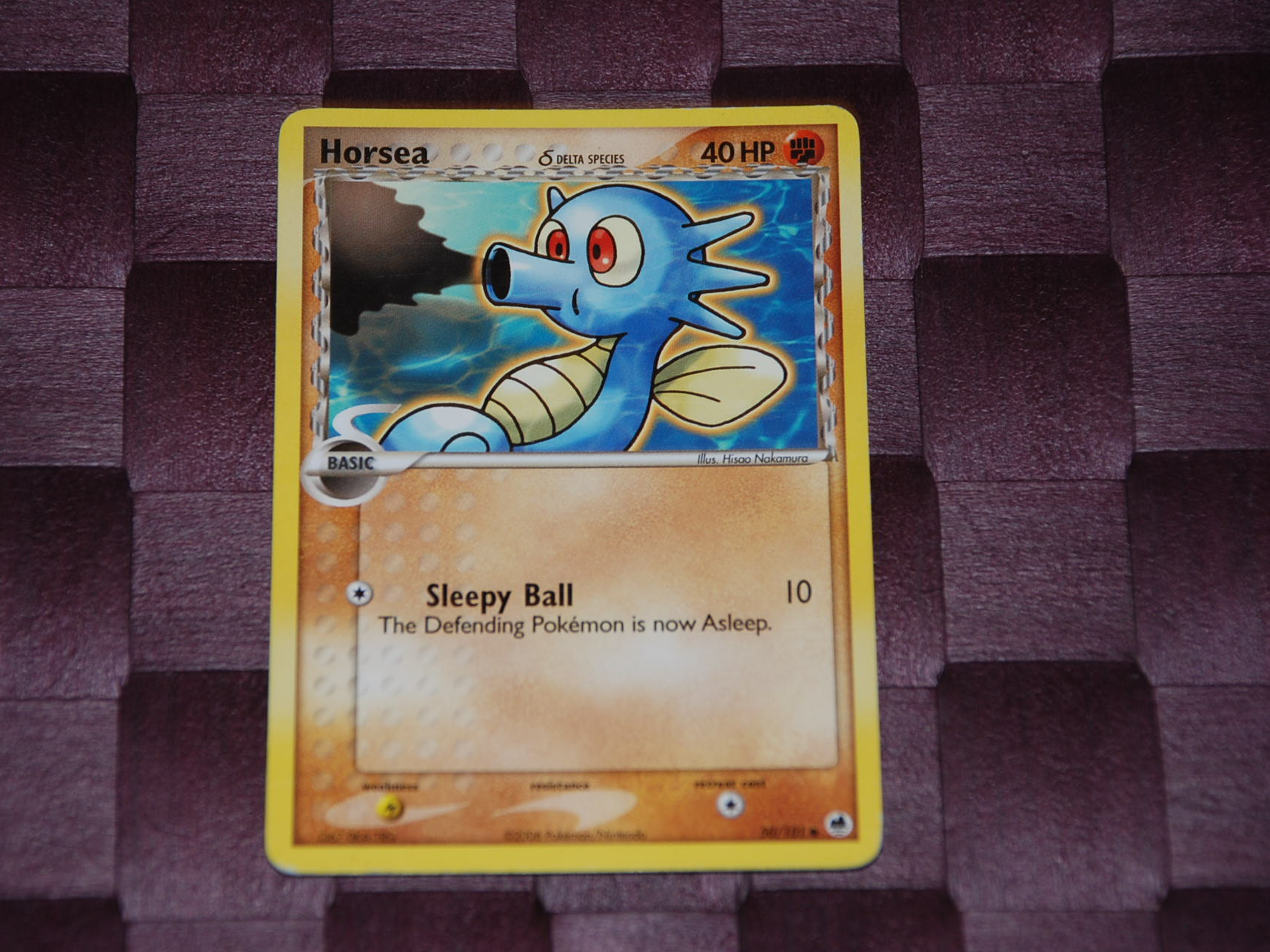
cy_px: 474
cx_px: 581
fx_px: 5980
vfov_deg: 9.1
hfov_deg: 12.1
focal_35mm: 163
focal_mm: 100
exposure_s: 1/60
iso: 200
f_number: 5.6
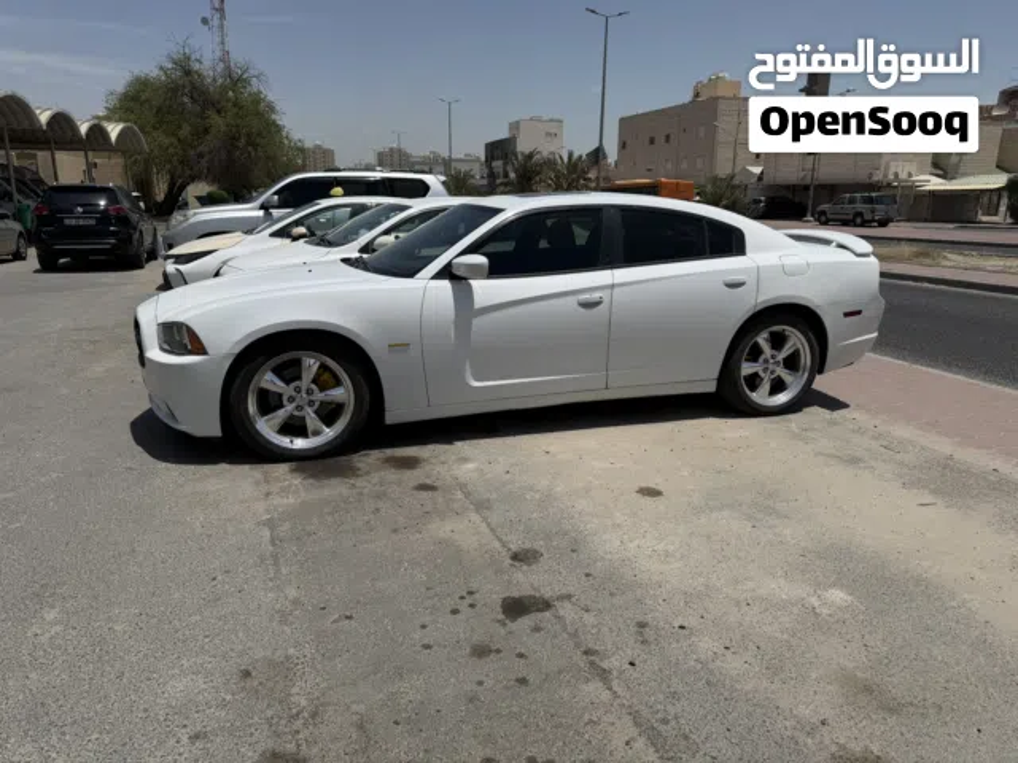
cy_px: 382
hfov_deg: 71.6
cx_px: 509
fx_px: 706
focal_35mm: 24
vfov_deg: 56.8
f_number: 1.78
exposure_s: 1/10309
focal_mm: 6.76
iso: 80
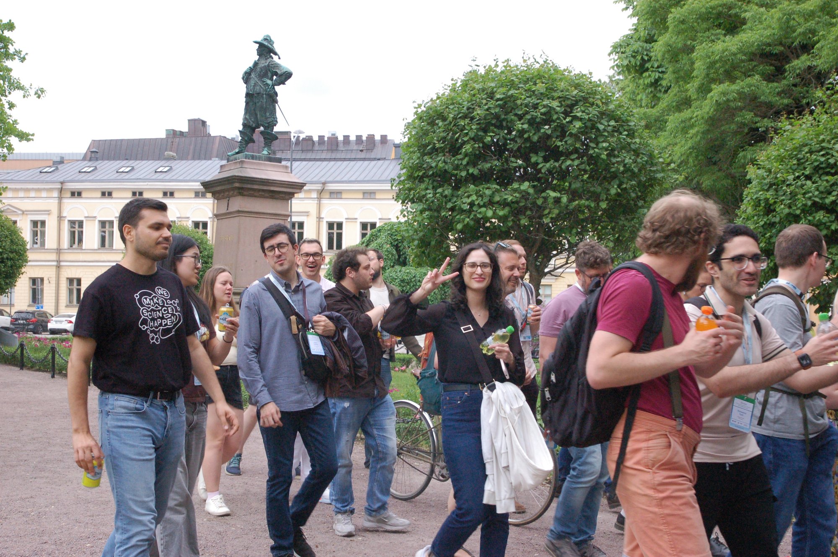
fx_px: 1082
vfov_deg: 28.9
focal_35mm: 46
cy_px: 278
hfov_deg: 42.4
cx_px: 419
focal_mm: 31
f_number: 13
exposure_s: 1/125
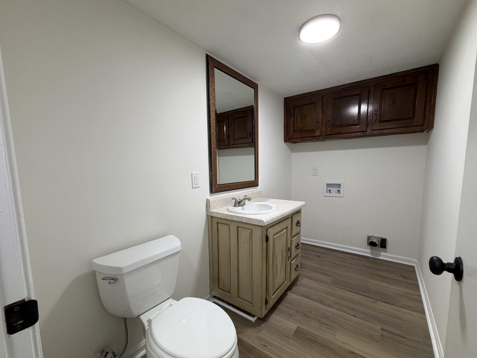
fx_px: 207
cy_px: 189
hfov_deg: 98.2
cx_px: 235
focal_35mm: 15
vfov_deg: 81.7
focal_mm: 2.22
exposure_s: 1/60
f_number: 2.2
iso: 160
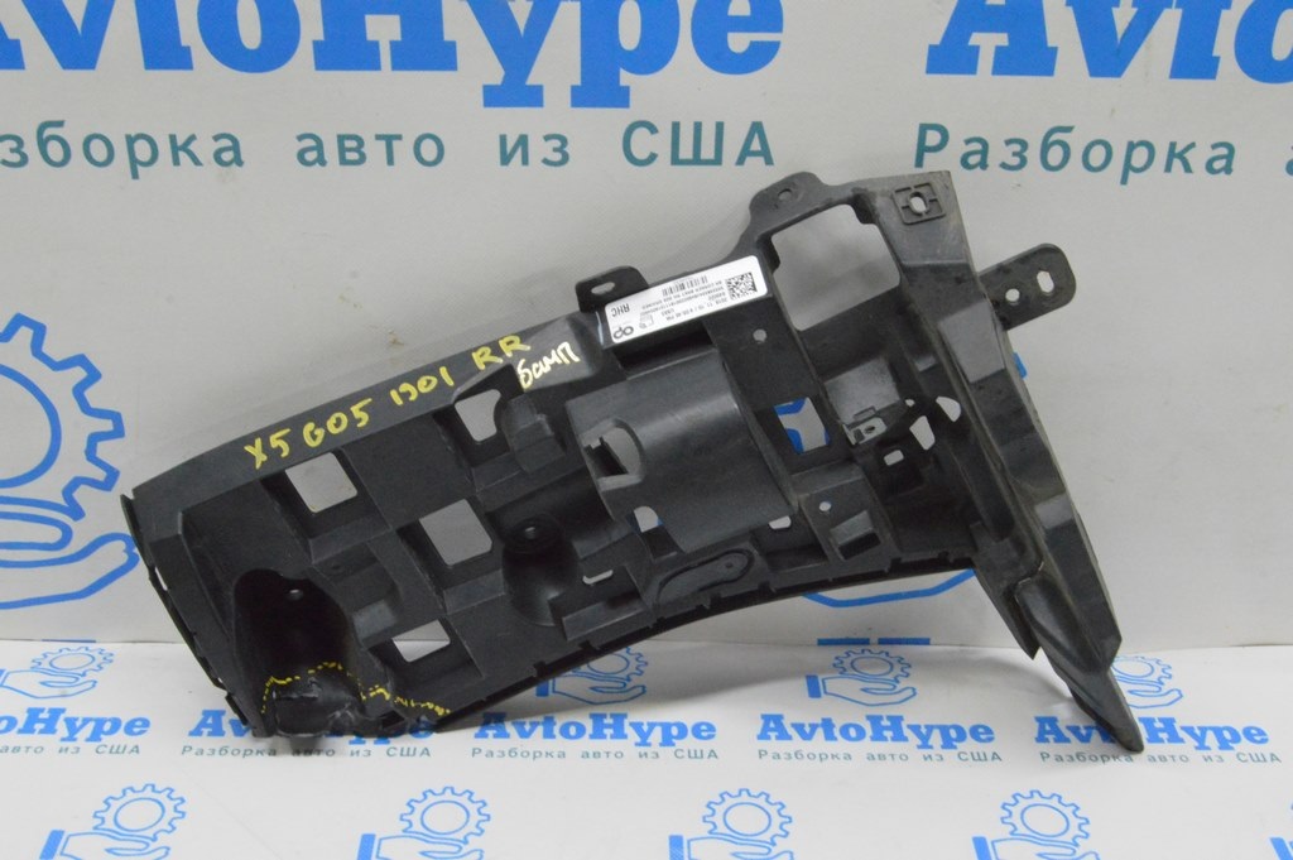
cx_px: 646
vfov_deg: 31.8
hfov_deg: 46.4
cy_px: 430
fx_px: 1507
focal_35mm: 42
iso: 6400
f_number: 20
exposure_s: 1/20
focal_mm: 28
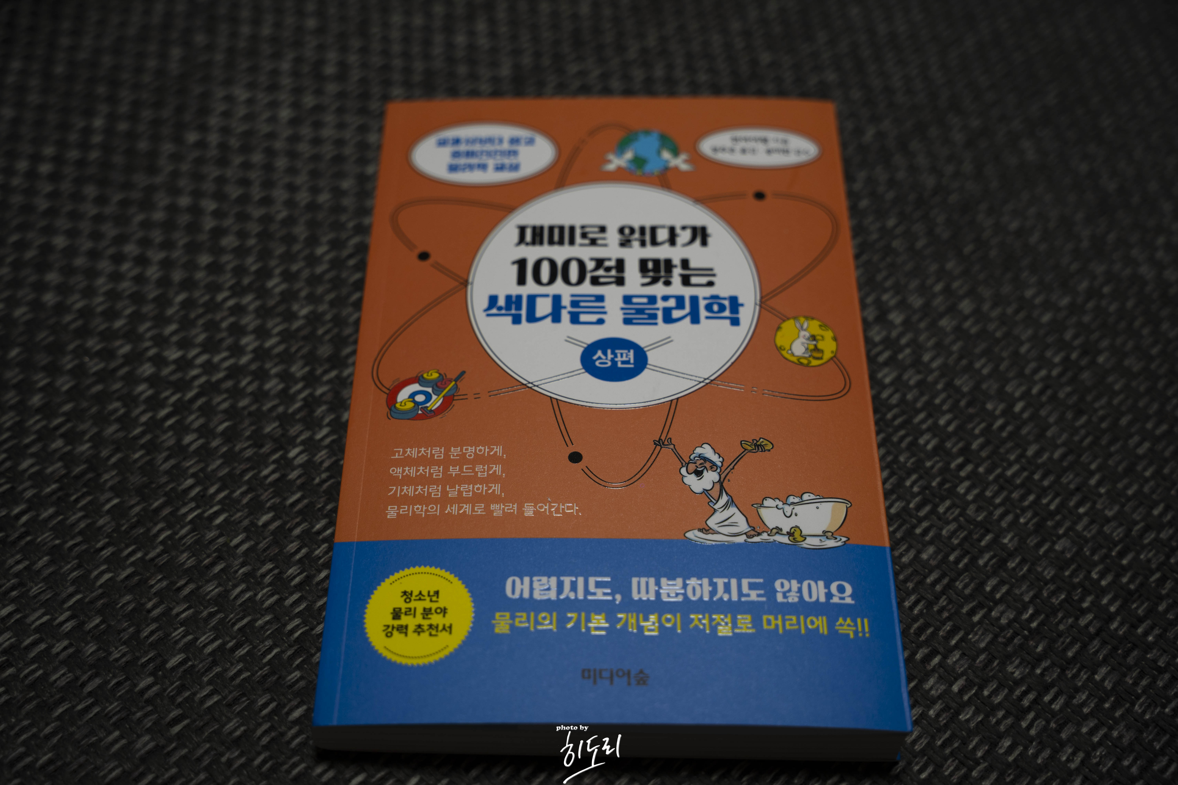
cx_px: 589
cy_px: 392
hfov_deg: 44.0
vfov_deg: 30.1
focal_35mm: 45
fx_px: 1459
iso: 125
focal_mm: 44.6
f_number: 3.5
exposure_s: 1/80
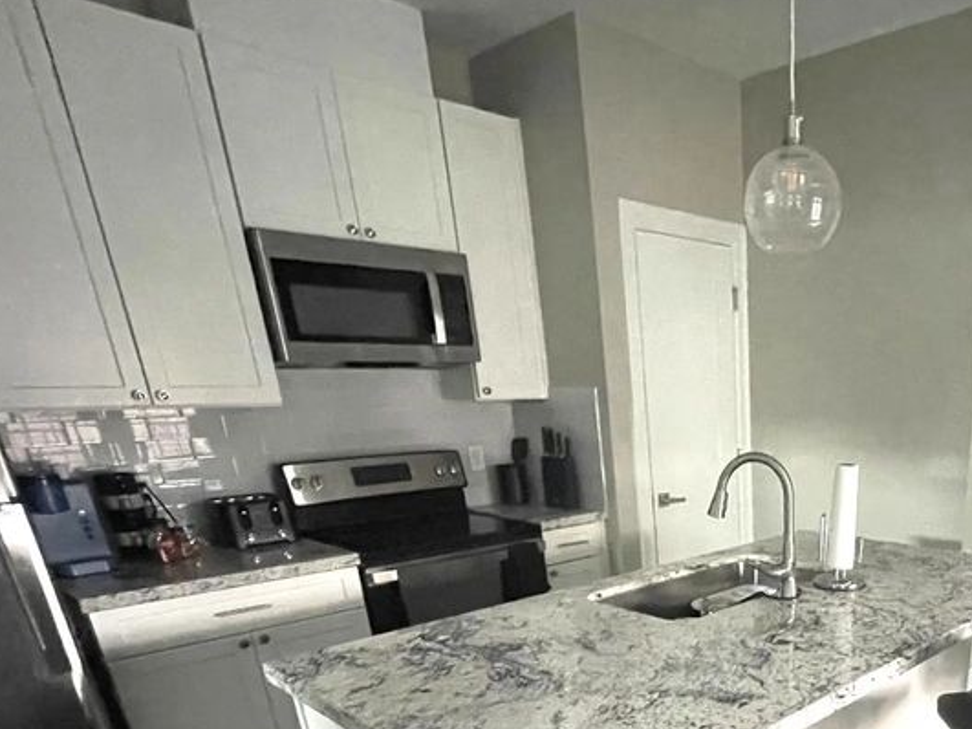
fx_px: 758
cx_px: 778
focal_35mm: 27
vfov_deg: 45.2
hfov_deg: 60.1
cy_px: 691
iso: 1250
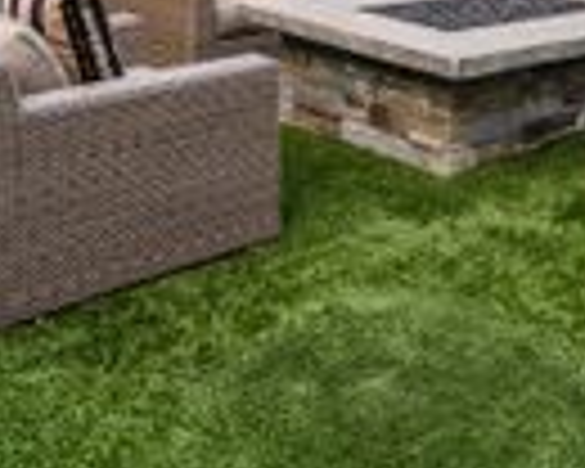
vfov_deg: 21.5
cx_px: 351
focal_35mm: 63
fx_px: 1091
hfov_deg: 29.9
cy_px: -169
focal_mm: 17
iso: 640
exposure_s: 1/100
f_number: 8
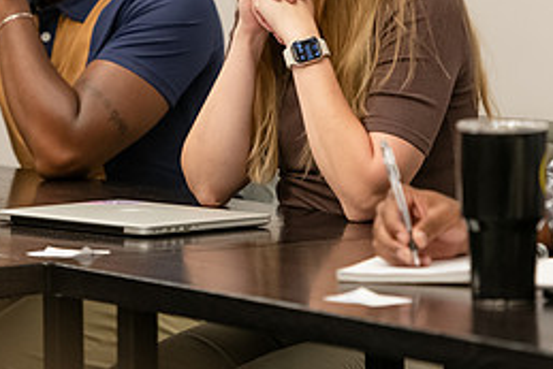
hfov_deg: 6.1
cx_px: 211
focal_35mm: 336
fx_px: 5164
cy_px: 14
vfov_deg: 4.1
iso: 1600
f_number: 2.8
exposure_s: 1/200
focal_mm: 150
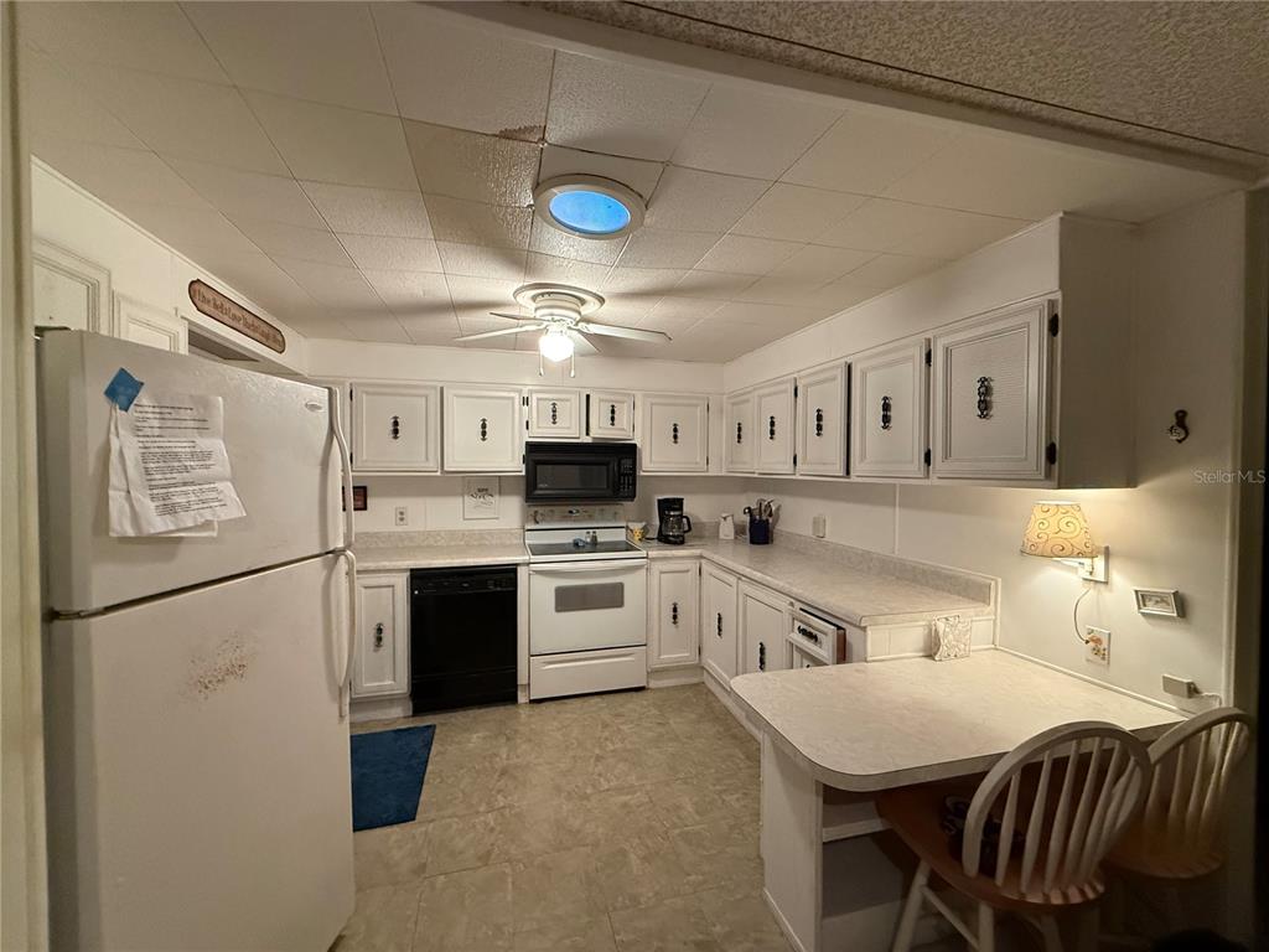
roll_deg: -0.6
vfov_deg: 85.7
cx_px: 634
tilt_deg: -0.6
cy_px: 476
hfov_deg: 102.1
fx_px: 513
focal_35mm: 14
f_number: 2.2
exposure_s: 1/60
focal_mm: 2.22
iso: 640
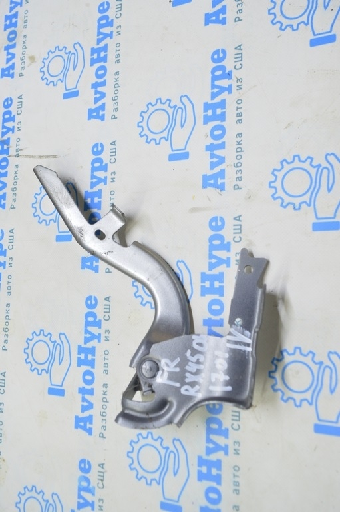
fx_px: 468
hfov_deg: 39.9
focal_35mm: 33
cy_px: 256
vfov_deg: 57.3
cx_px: 170
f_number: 5.6
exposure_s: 1/20
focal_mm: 22
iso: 400
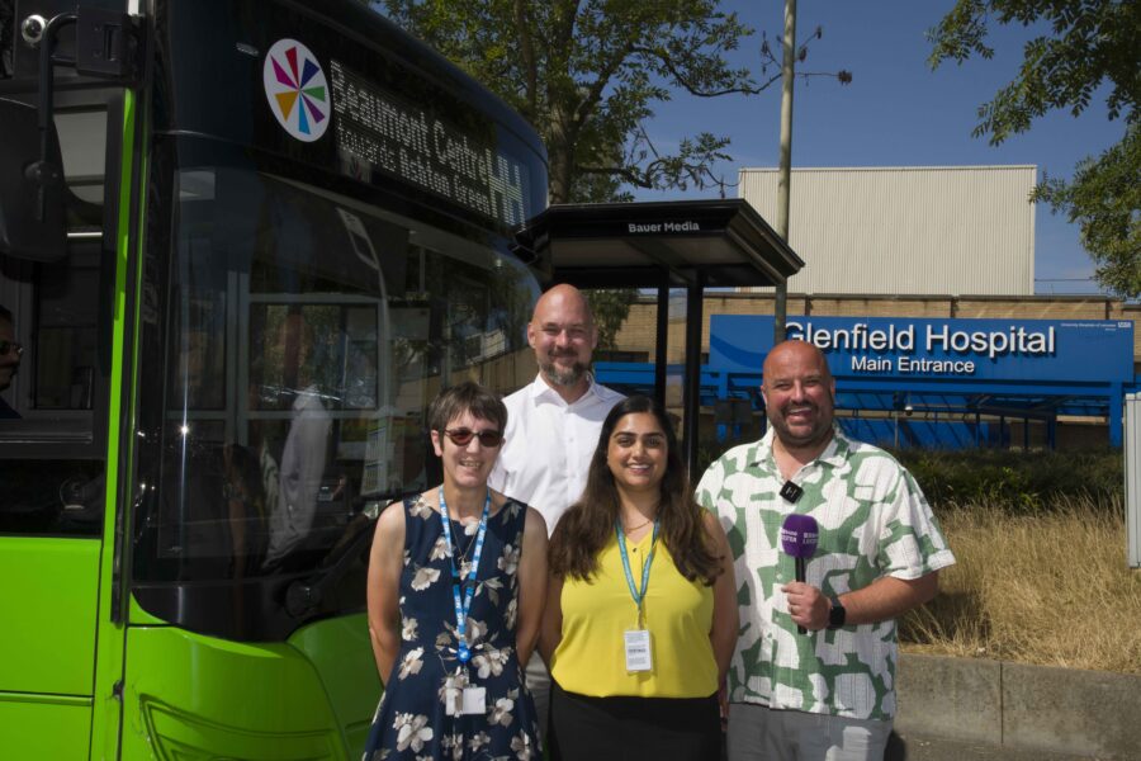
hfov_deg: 48.5
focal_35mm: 40
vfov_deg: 33.4
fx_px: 1268
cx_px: 570
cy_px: 380
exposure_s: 1/250
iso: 320
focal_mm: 40
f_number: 22
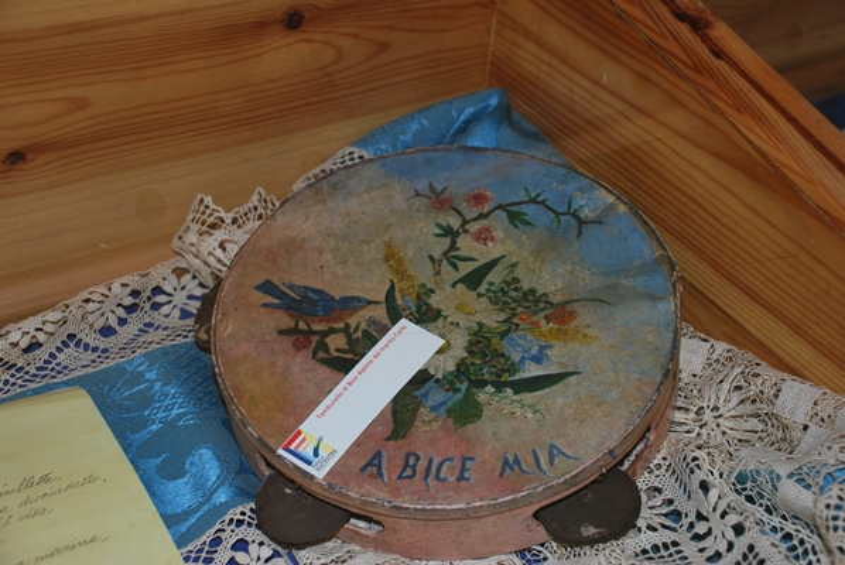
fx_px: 1410
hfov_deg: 33.4
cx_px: 422
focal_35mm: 60
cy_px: 282
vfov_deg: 22.7
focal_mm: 40
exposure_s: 1/60
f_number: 4.5
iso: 200
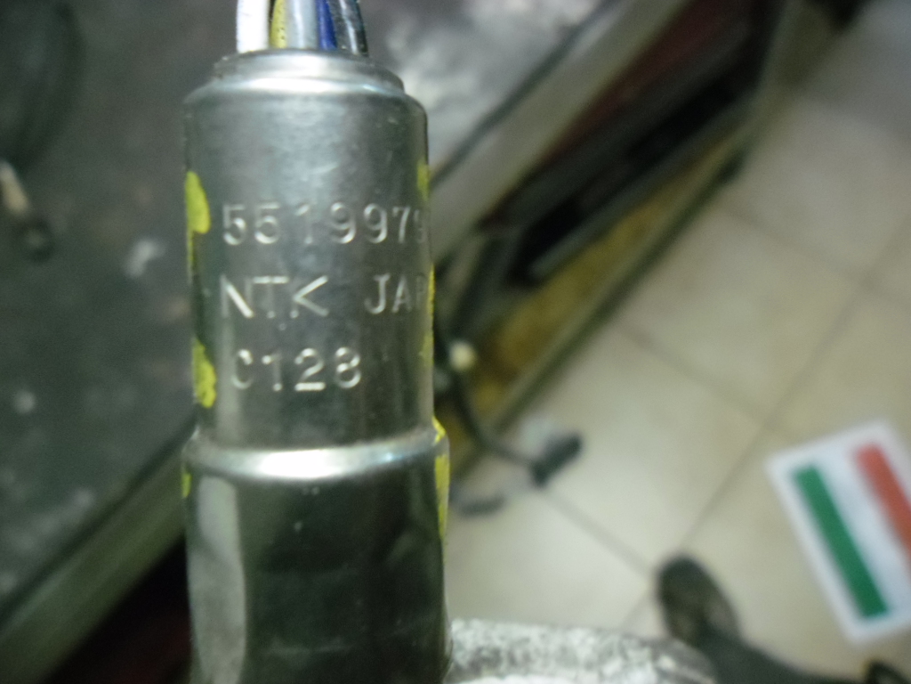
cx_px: 456
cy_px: 342
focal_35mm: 27
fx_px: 711
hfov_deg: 65.3
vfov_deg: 51.4
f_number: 3.5
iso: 800
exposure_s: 1/22
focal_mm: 4.9
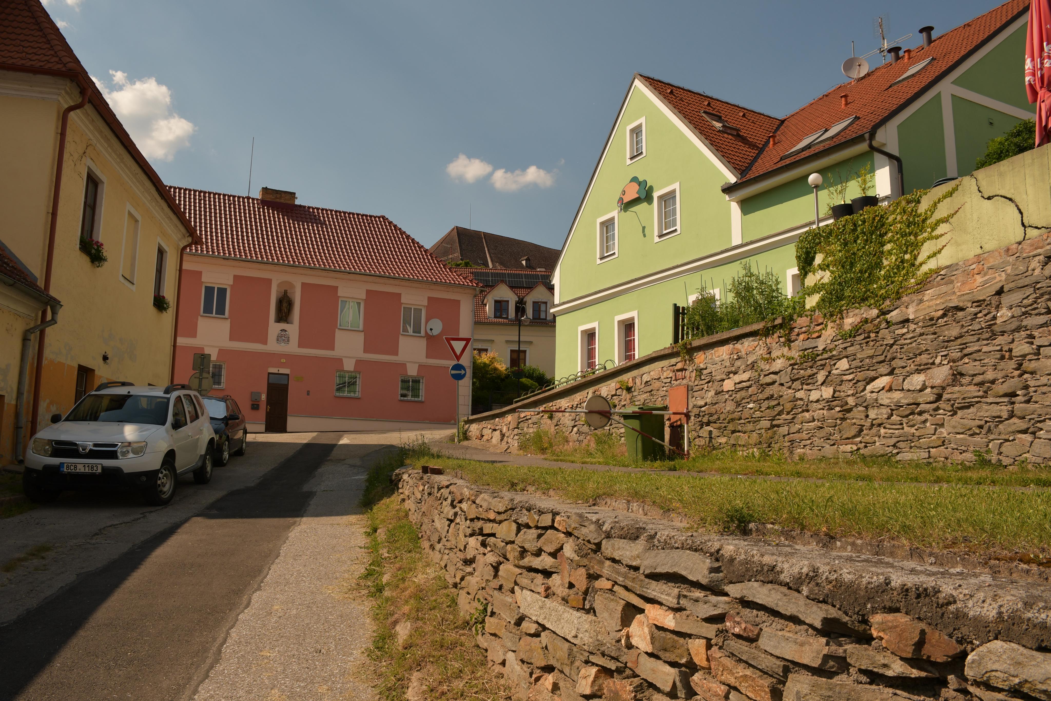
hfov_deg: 67.4
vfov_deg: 47.9
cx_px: 526
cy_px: 350
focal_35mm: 27
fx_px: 788
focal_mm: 18
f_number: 8
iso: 100
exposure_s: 1/400
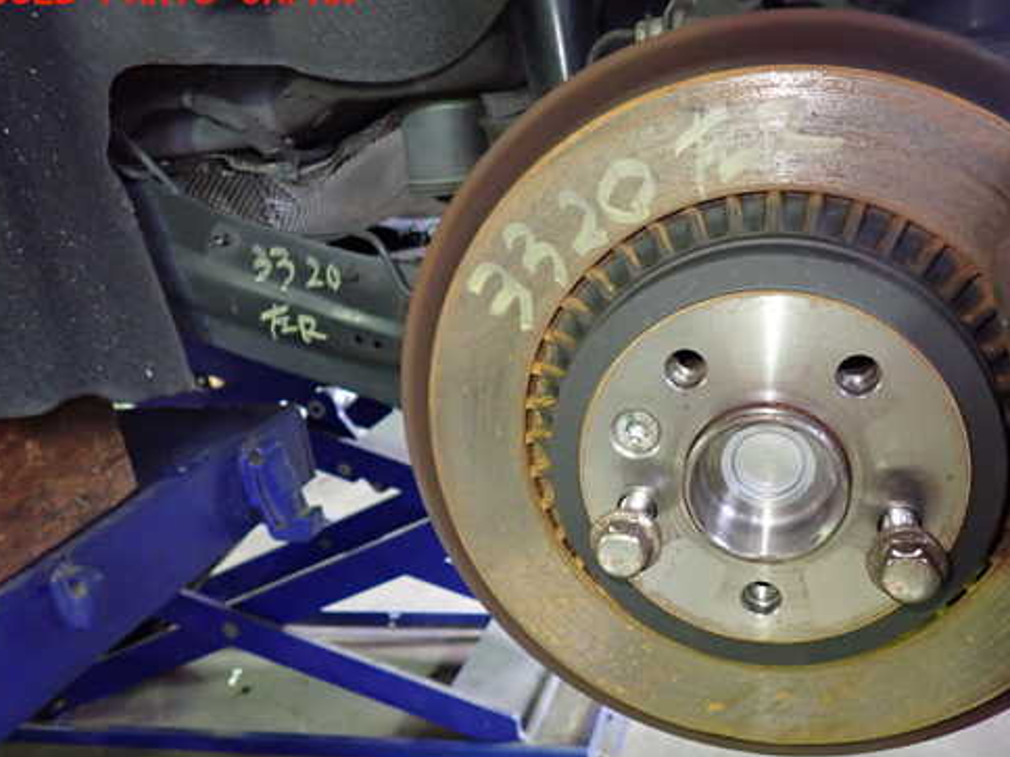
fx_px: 904
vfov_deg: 45.3
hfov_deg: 57.9
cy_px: 434
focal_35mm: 31
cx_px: 601
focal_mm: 4.5
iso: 640
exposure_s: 1/30
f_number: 2
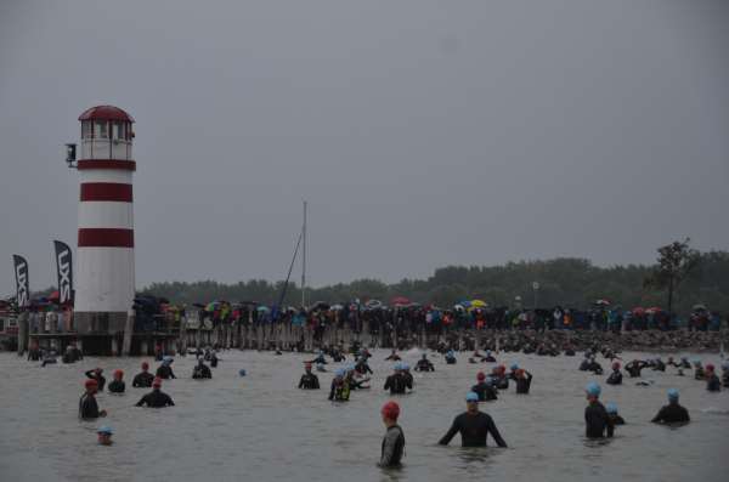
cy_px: 241
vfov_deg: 14.6
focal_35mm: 93
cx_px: 364
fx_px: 1879
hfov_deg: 22.0
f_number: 4.8
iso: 560
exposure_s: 1/250
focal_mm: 62
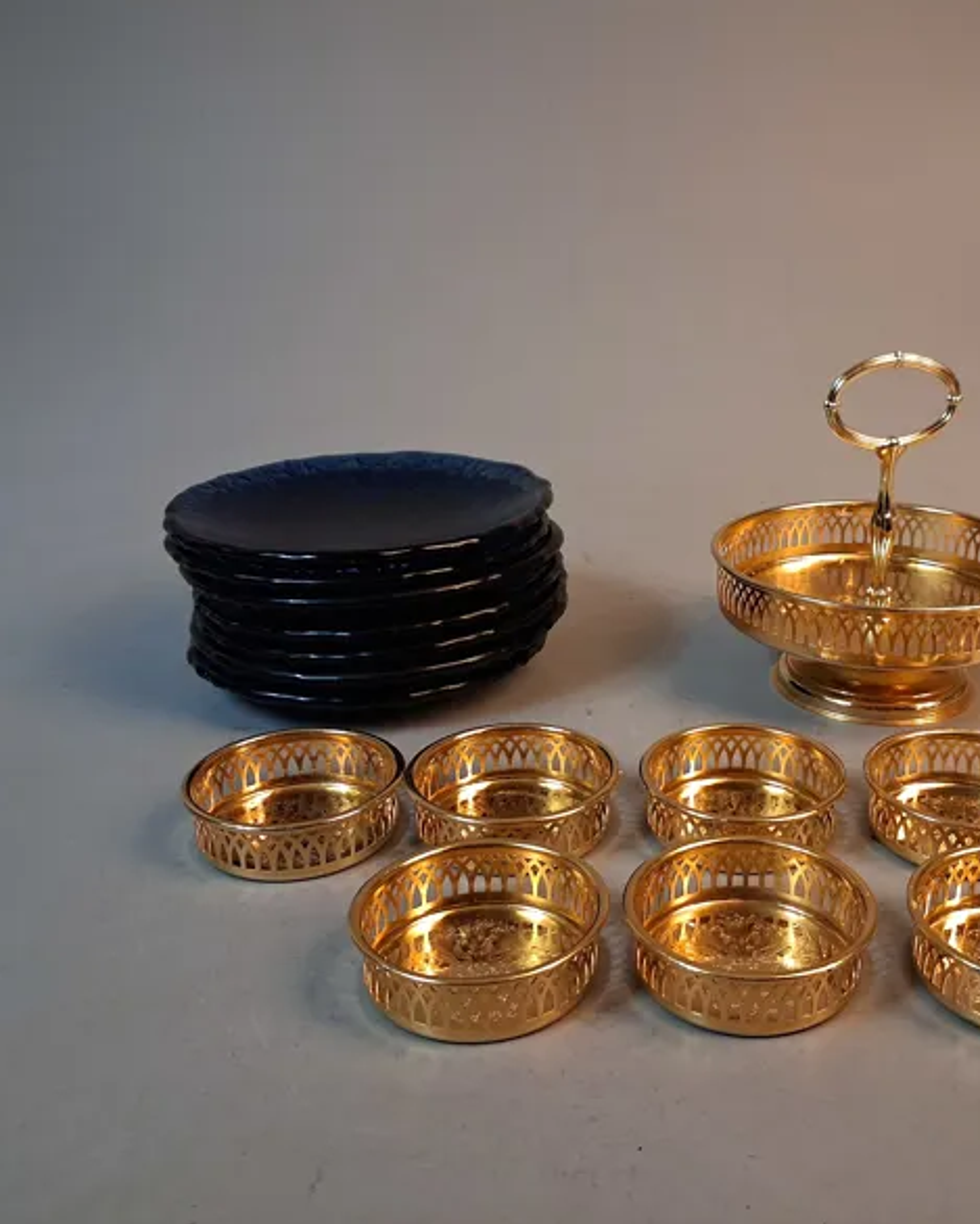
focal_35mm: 36
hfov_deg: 40.4
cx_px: 694
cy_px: 602
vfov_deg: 50.3
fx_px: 1305
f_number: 1.8
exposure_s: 1/50
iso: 250
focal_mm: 4
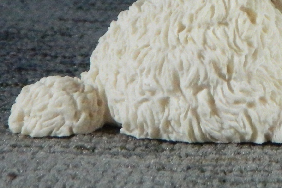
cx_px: 398
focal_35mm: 218
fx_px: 1707
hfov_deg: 9.2
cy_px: -119
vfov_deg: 6.2
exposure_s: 1/50
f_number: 3.8
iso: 400
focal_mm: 10.2
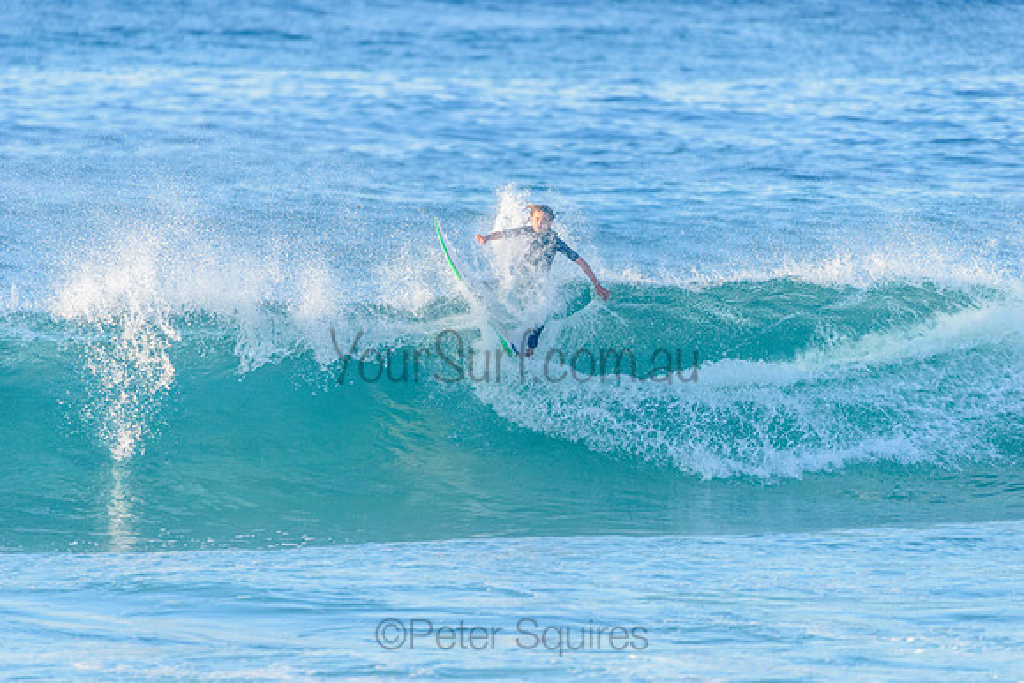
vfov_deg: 2.8
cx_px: 512
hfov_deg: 4.1
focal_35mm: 500
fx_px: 14225
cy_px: 342
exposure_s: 1/2000
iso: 720
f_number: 5.6
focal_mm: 500
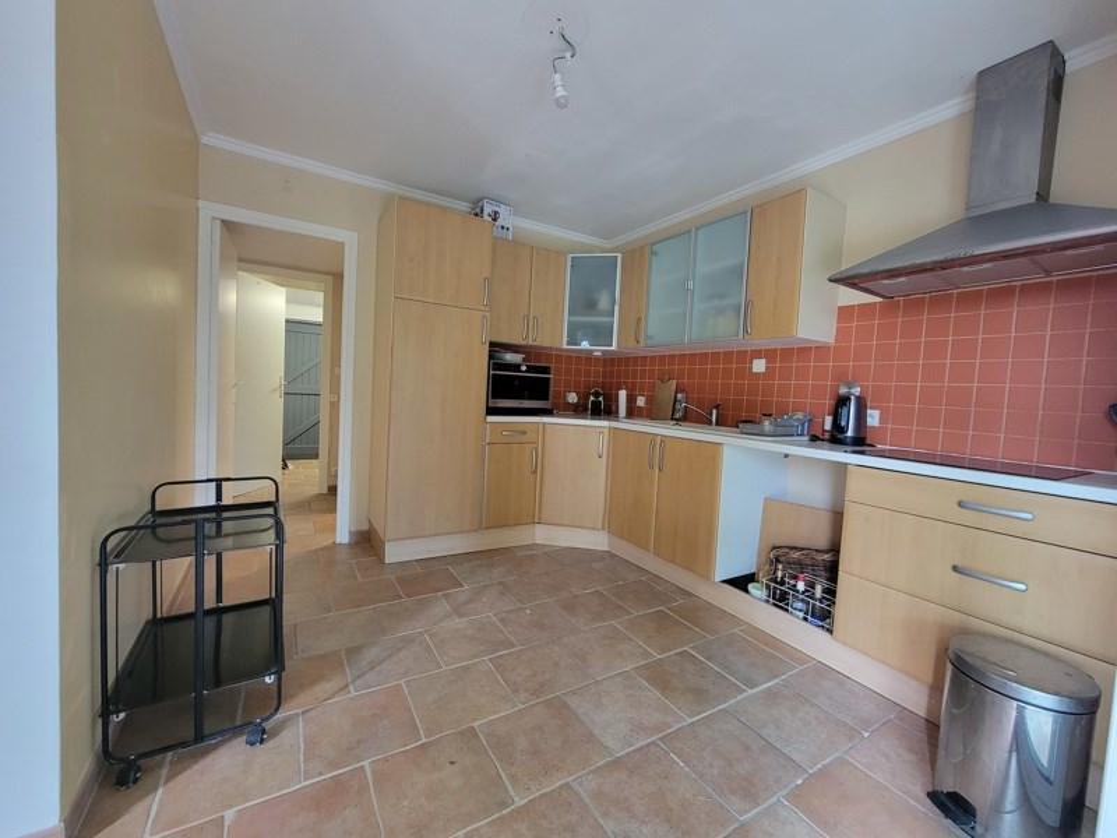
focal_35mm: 13
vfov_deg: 89.9
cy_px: 419
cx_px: 558
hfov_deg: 106.2
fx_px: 419
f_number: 2.2
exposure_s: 1/50
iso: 400
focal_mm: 2.2
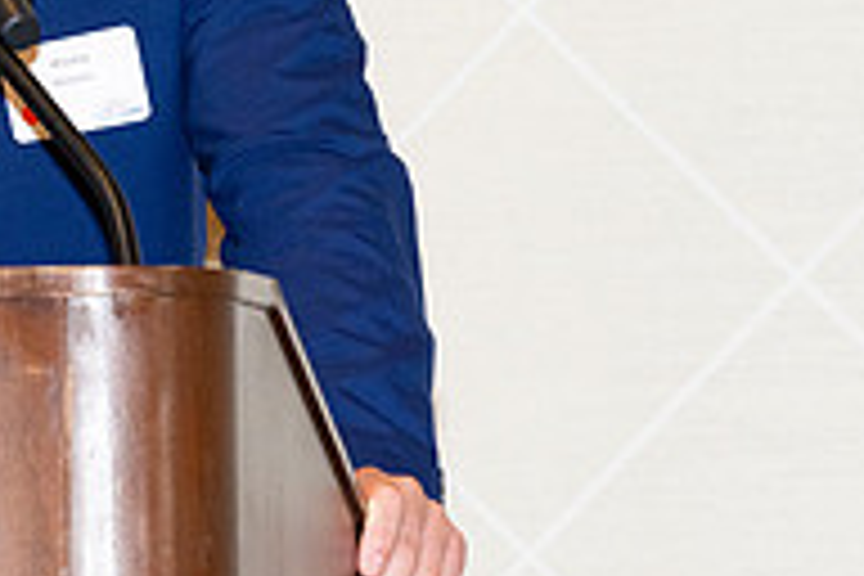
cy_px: -2
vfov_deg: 3.8
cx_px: -104
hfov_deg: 5.7
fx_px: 8687
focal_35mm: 362
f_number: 5.6
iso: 2000
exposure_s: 1/200
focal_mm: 120
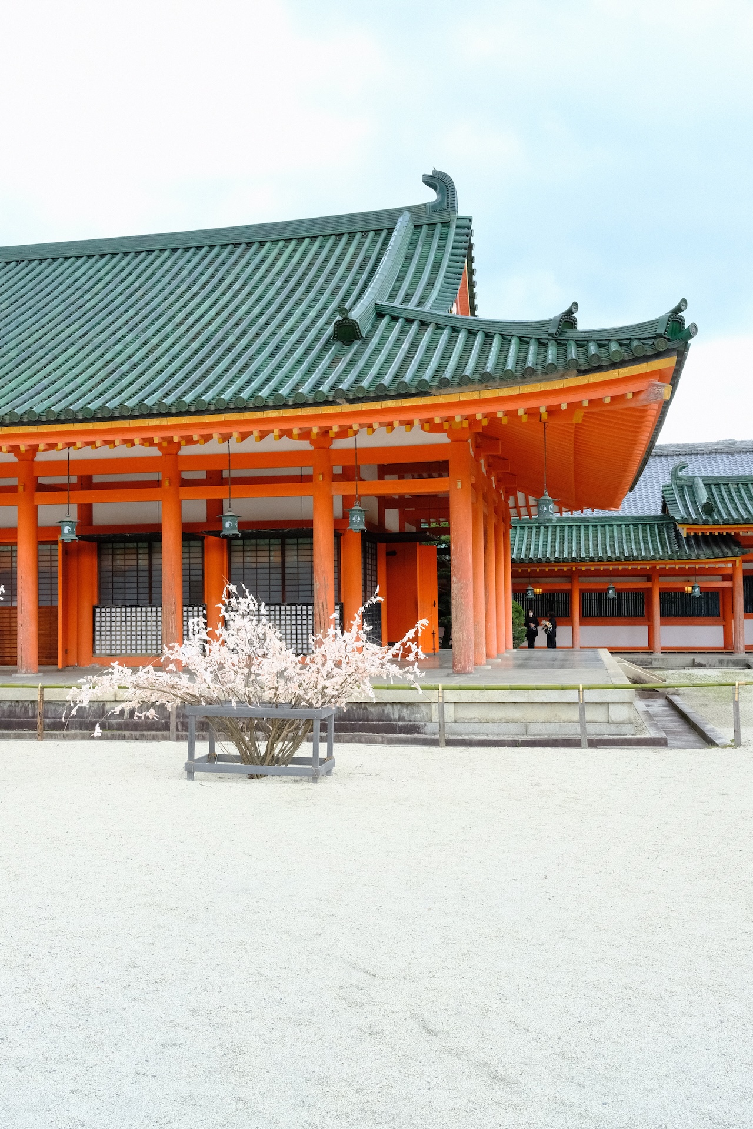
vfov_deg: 54.4
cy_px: 564
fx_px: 1098
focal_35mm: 35
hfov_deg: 37.9
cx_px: 376
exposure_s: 1/125
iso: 1600
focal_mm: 23
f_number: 10
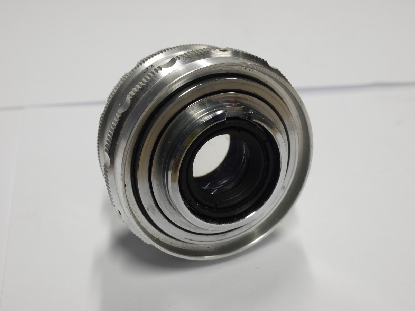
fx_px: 719
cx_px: 208
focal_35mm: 60
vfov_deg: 24.4
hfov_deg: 32.2
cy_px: 156
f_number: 9
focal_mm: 30
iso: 400
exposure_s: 1/20
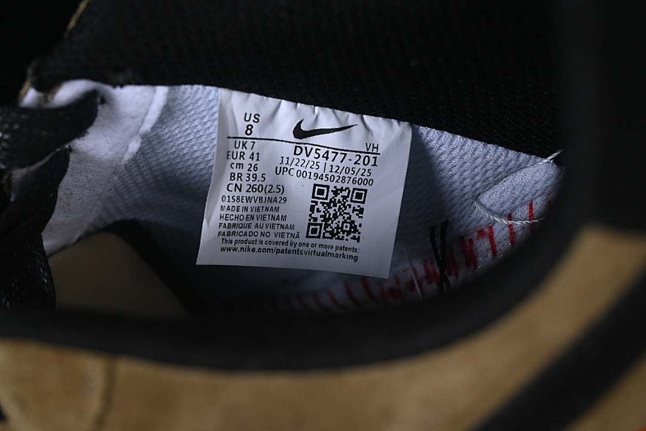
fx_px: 1346
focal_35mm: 75
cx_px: 323
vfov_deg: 18.2
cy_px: 216
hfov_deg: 27.0
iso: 160
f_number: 7.1
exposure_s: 1/60
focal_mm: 50
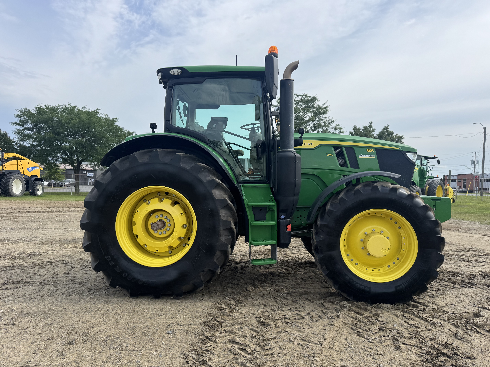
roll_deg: -1.2
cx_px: 245
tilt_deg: -0.3
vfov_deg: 56.8
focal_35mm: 24
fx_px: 340
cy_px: 184
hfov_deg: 71.6
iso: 80
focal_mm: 6.76
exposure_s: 1/4310
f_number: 1.78
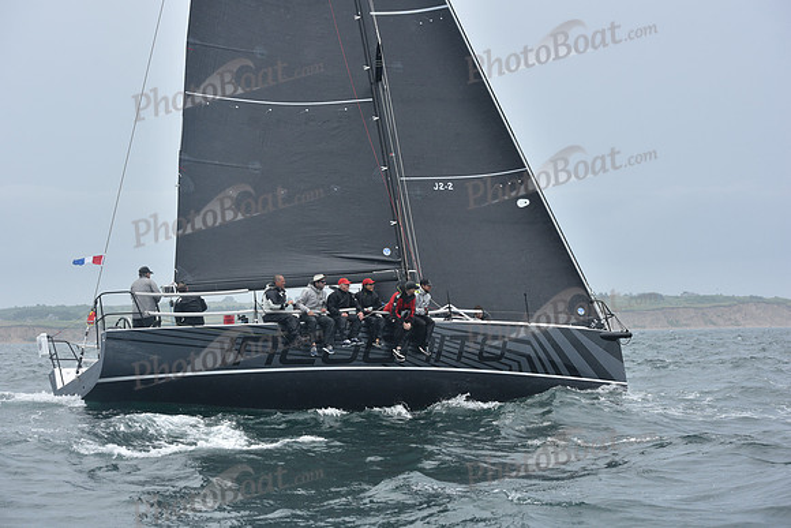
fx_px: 1802
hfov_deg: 24.8
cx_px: 396
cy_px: 264
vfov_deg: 16.7
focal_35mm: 82
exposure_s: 1/1000
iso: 320
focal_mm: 82
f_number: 7.1
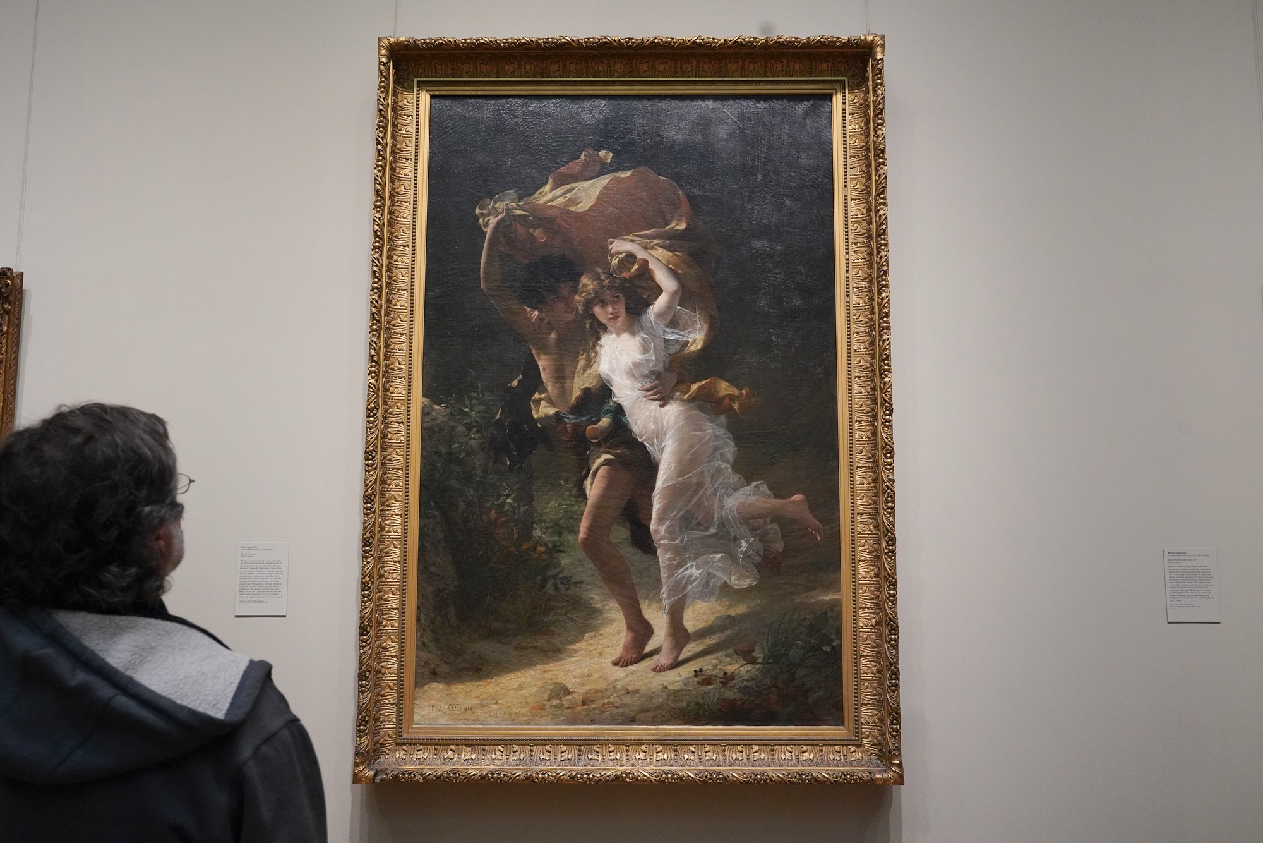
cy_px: 422
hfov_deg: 61.9
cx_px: 632
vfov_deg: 43.6
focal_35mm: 30
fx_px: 1053
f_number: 6.3
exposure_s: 1/100
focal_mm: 30
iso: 6400
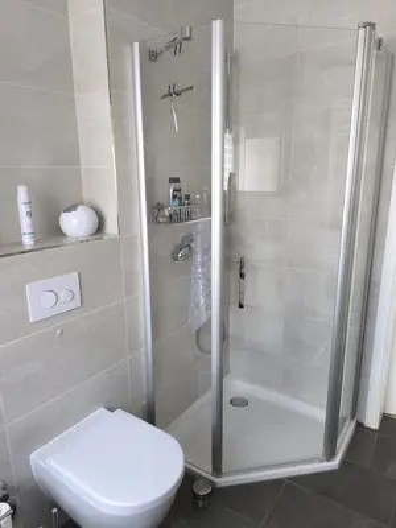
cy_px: 264
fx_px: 351
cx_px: 198
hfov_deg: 58.9
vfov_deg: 73.9
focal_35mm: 23
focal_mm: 6.14
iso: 1000
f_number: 1.65
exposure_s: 1/50
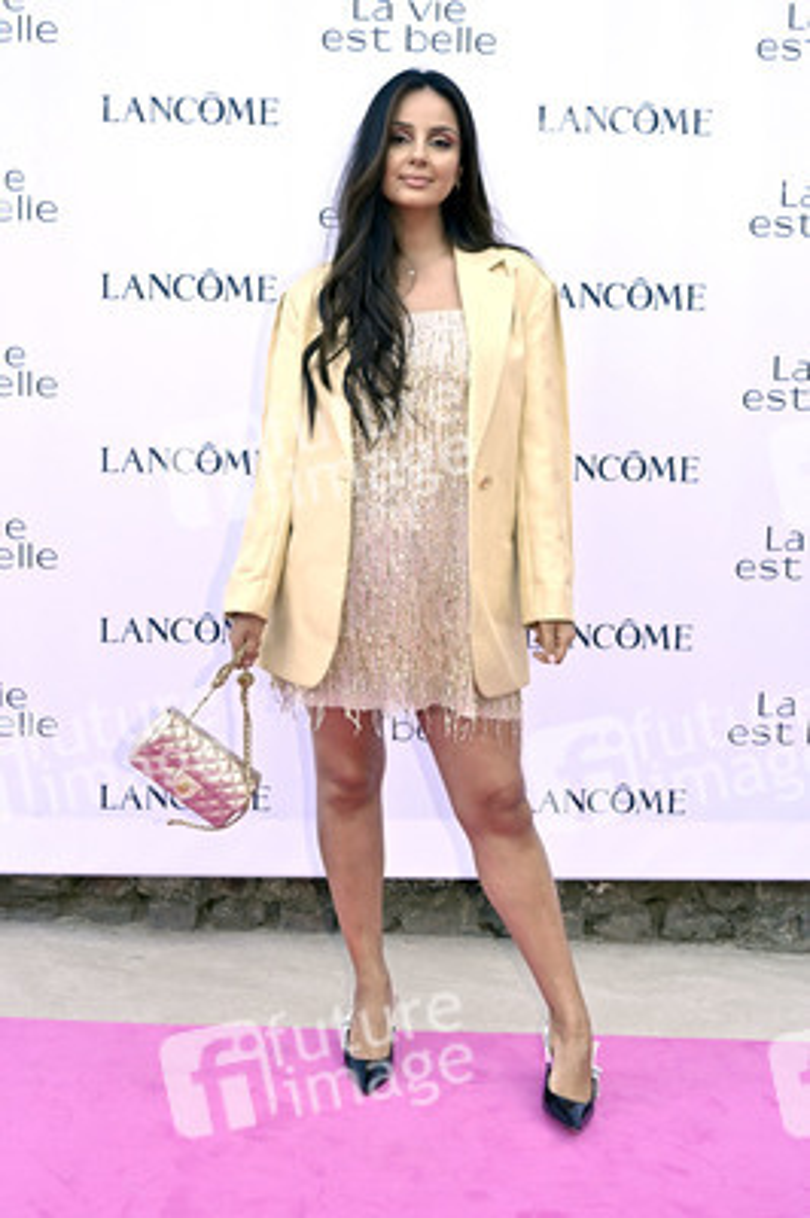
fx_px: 1285
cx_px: 405
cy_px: 609
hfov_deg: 35.0
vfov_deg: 50.7
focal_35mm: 38
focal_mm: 38
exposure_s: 1/200
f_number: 7.1
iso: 800
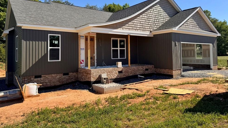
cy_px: 47
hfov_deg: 69.9
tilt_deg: +1.6
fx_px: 163
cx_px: 112
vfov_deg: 42.5
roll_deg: +0.5
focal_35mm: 27
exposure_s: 1/3096
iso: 80
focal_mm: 6.76
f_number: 1.78
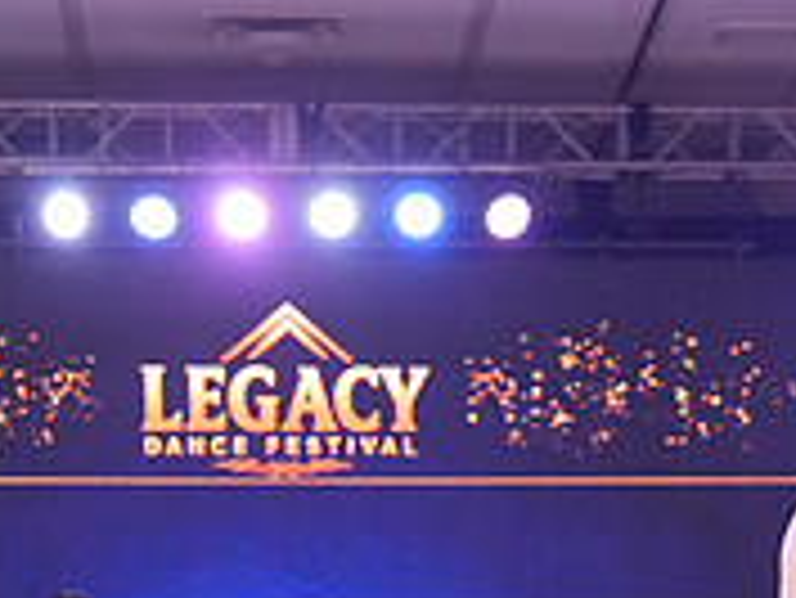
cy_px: 722
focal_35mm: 221
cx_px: 751
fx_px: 5085
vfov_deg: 6.7
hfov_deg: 8.9
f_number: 4
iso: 4000
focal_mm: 70
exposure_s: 1/500
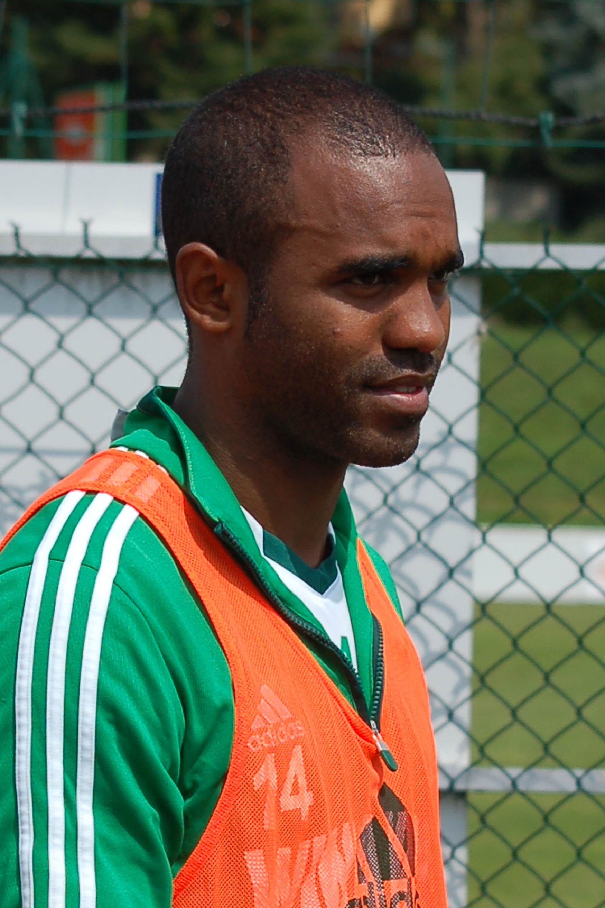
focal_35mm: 84
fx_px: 2117
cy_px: 454
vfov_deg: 24.2
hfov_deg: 16.3
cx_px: 302
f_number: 5.6
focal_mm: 56
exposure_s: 1/1250
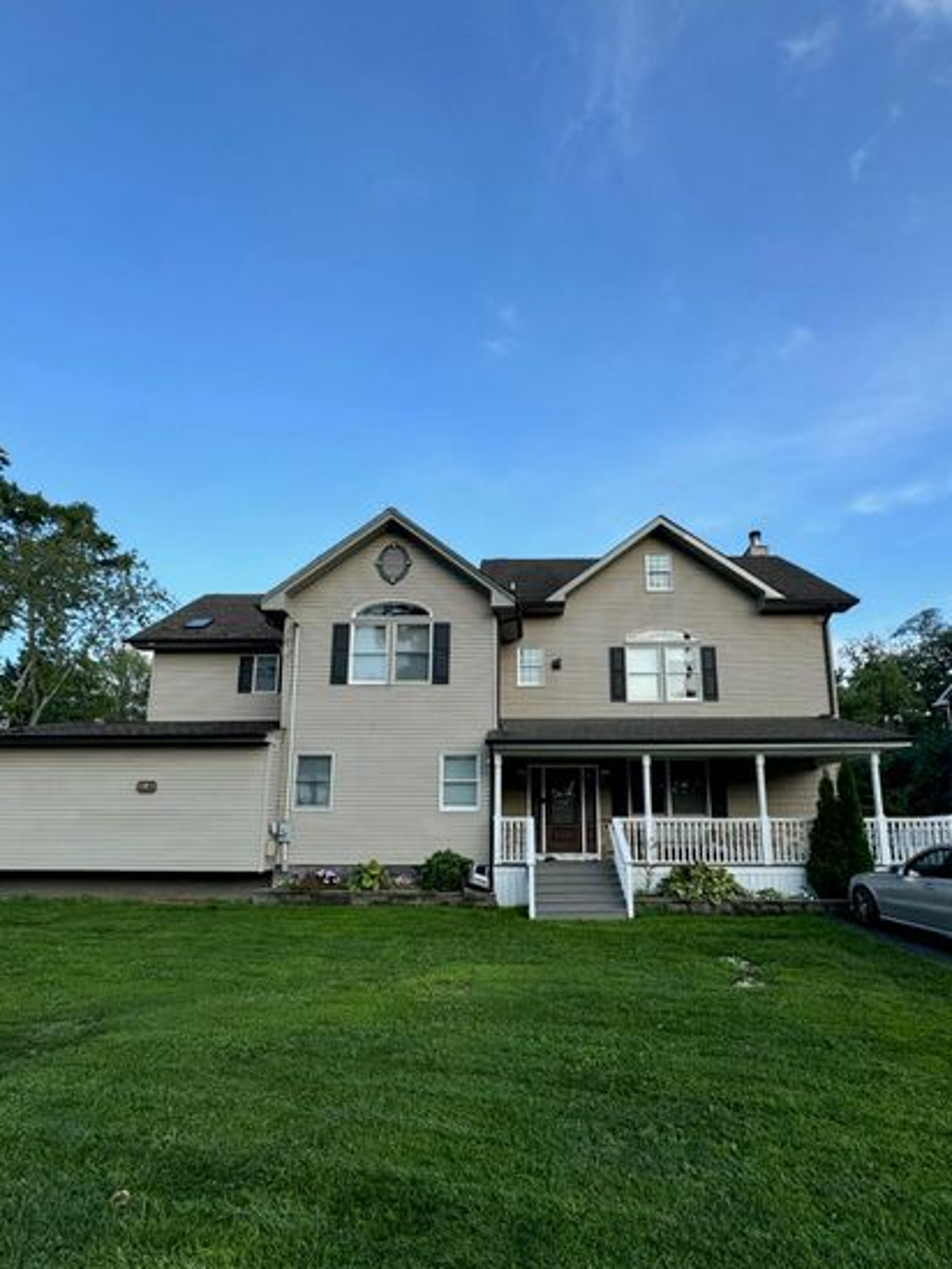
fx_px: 623
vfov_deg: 90.3
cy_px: 734
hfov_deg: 74.7
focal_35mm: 17
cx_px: 494
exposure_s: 1/512
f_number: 2.2
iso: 40
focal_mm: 2.22
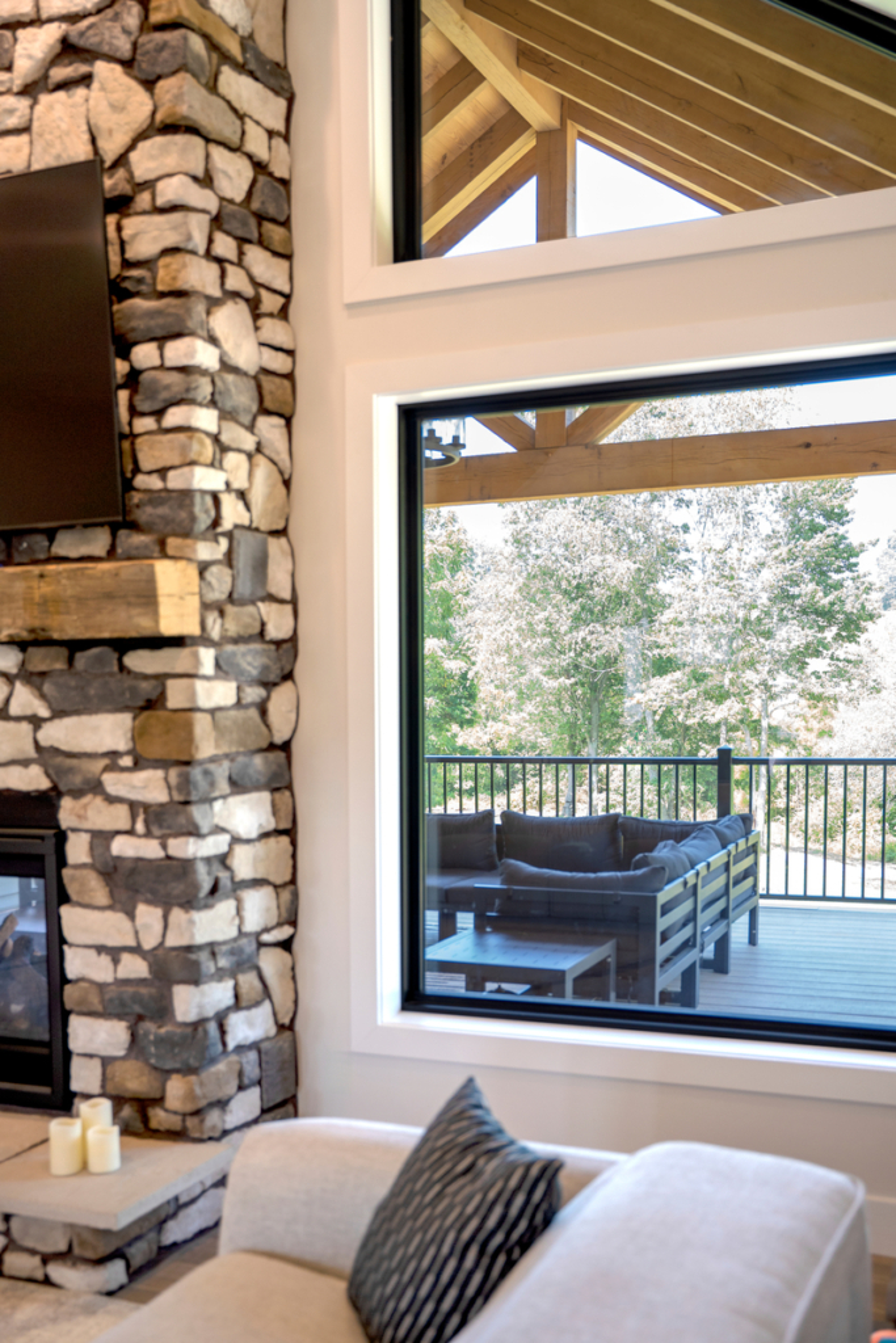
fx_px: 1332
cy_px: 672
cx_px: 448
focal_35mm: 36
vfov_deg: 53.5
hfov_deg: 37.2
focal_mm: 35.7
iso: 400
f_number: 3.2
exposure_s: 1/80
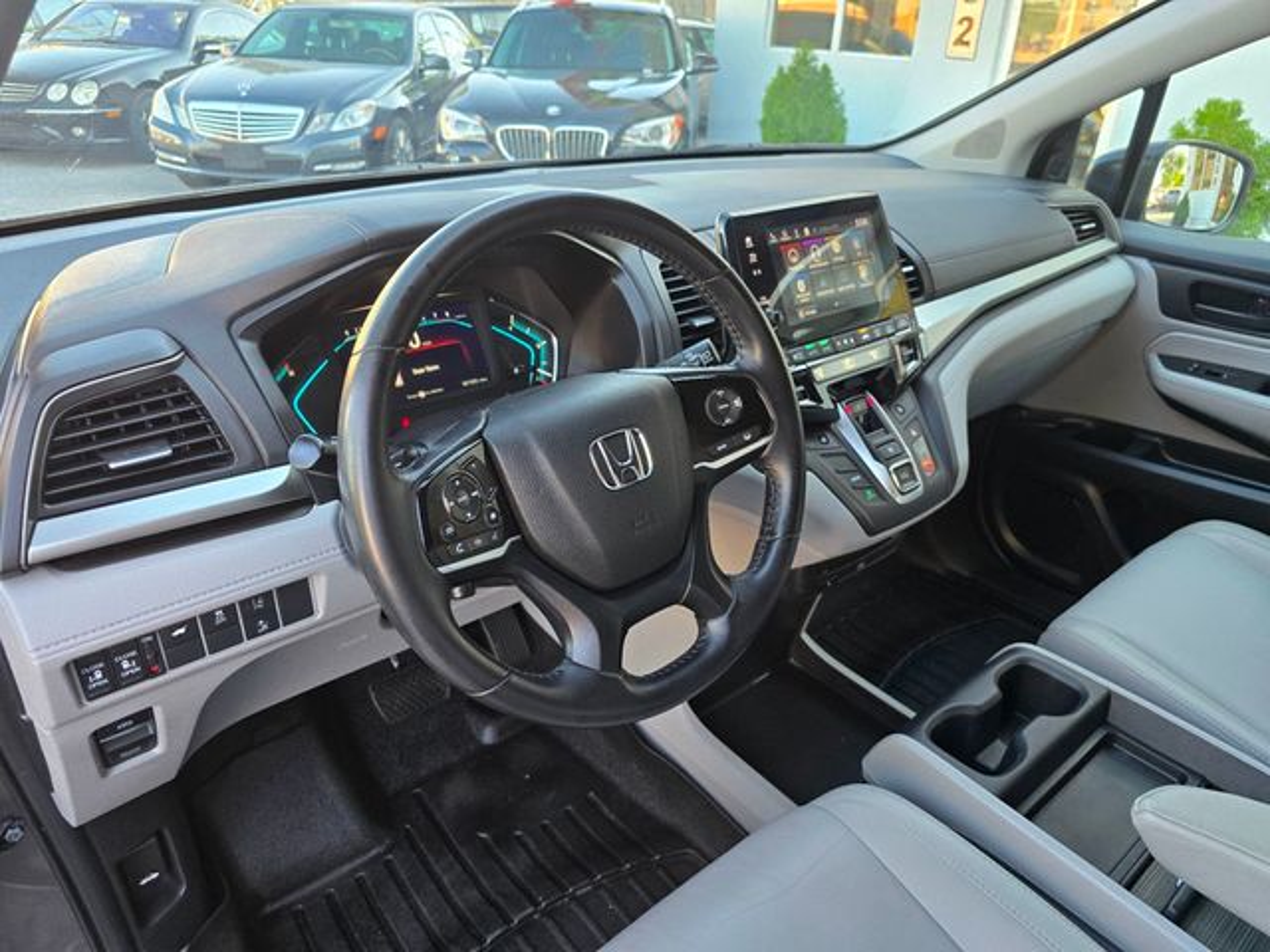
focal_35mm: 23
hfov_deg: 73.9
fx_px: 844
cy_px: 476
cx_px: 635
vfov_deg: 58.9
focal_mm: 6.3
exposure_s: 1/180
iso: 200
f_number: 1.7
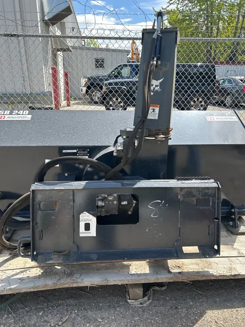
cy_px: 164
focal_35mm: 26
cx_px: 122
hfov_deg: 53.1
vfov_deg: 67.3
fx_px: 245
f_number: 1.5
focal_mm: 5.7
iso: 50
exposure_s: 1/1280
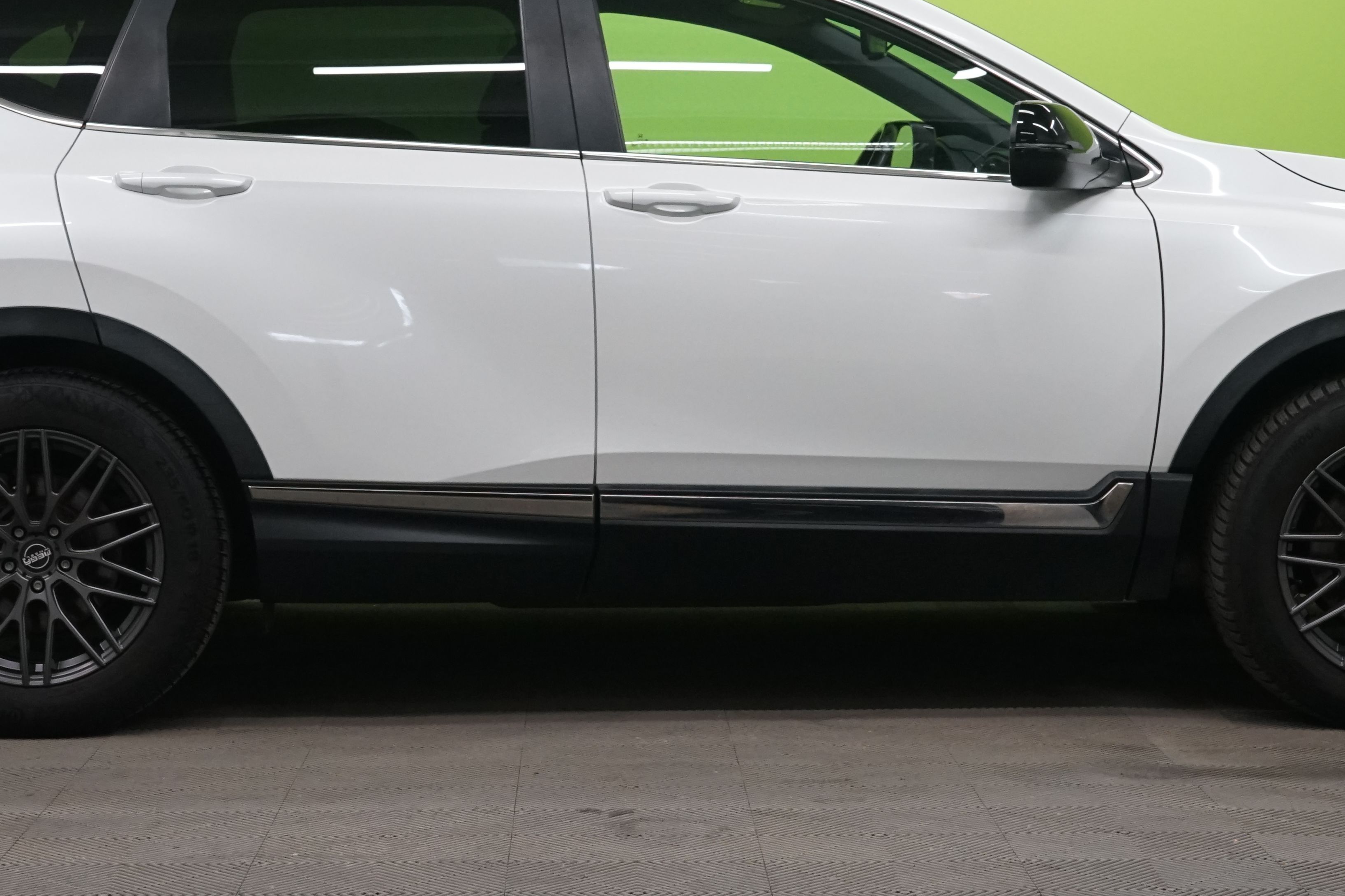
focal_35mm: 77
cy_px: 241
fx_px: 2877
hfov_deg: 26.3
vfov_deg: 17.6
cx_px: 648
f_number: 9
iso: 2000
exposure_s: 1/25
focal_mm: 42
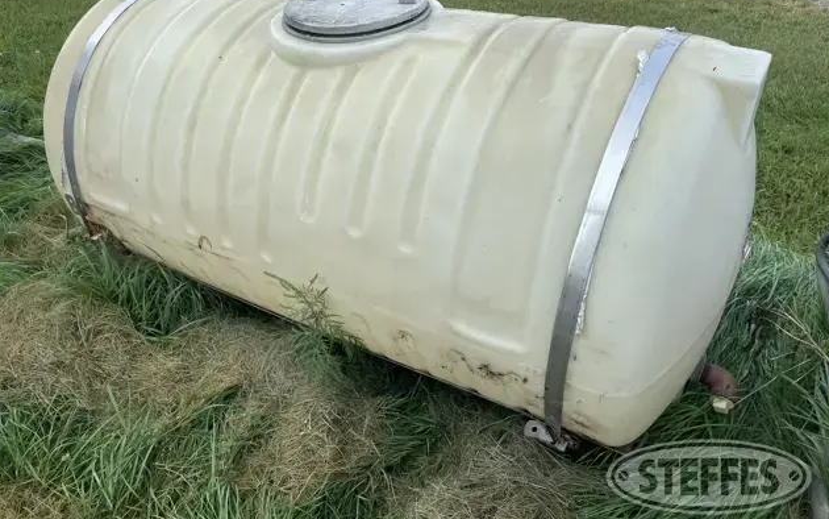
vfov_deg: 44.4
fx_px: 633
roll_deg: +0.1
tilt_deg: -34.9
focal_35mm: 28
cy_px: 213
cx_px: 418
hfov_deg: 66.5
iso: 32
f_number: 1.6
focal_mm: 4.2
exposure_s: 1/1221
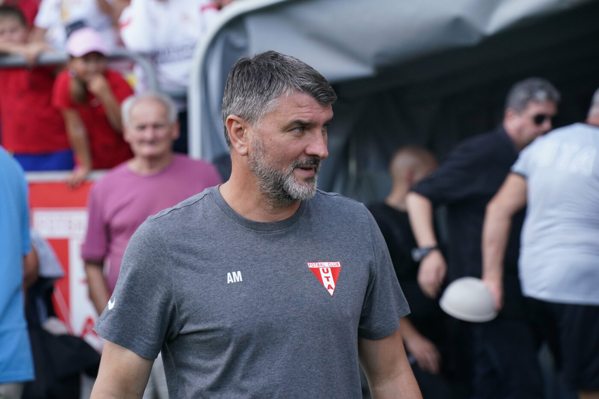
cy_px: 200
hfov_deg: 16.7
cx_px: 300
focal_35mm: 123
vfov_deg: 11.1
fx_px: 2046
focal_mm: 123
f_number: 5
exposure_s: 1/2500
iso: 2500
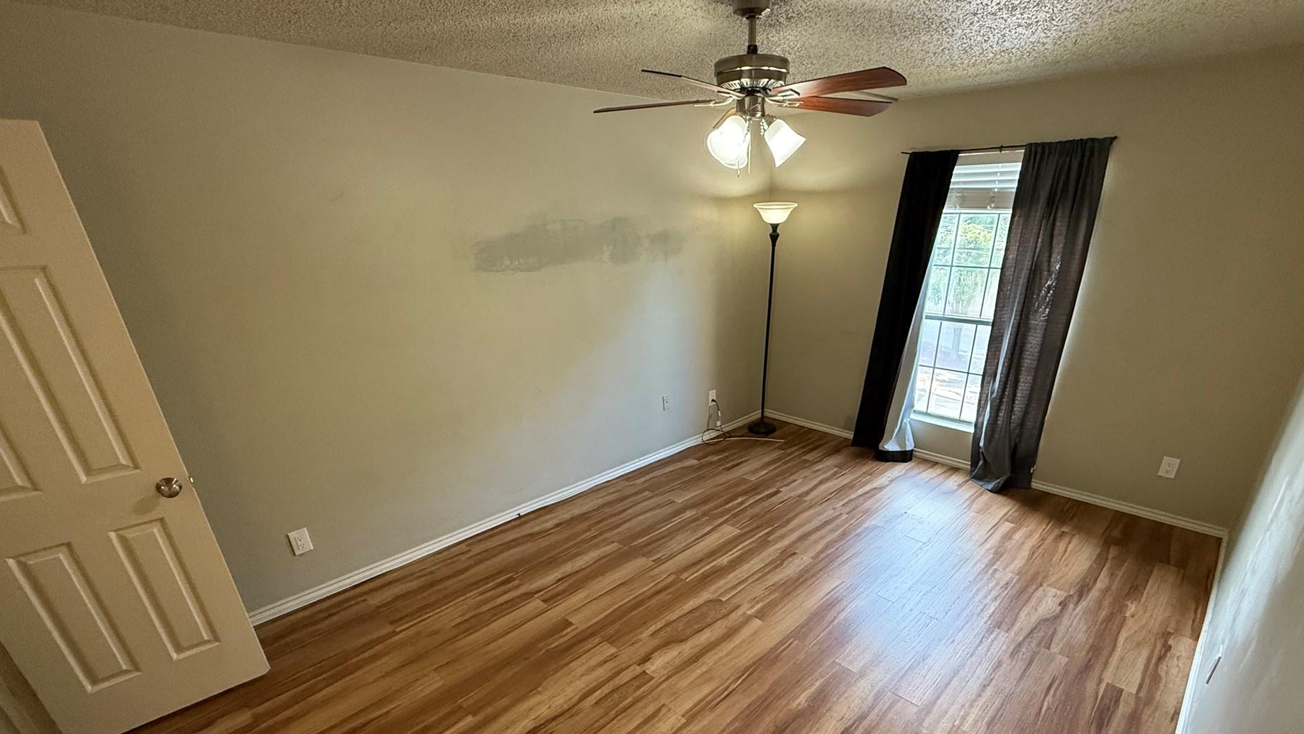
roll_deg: +0.5
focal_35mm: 17
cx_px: 696
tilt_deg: -24.8
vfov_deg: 62.5
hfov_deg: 95.8
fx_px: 588
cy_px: 483
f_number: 2.2
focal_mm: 2.22
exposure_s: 1/120
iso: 500
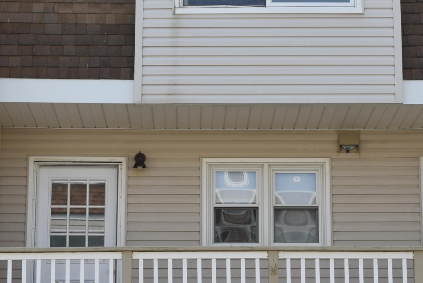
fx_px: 1399
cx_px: 227
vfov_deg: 11.5
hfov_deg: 17.2
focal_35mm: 119
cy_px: 178
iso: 220
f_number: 8
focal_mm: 40
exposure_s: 1/250
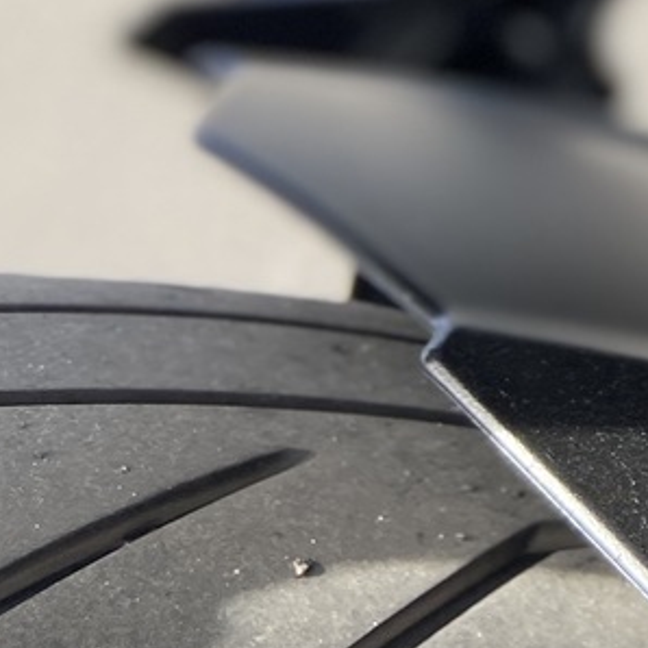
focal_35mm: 111
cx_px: 1226
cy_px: -324
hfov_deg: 13.7
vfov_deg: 14.6
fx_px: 2351
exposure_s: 1/522
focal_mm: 4.25
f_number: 1.8
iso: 32
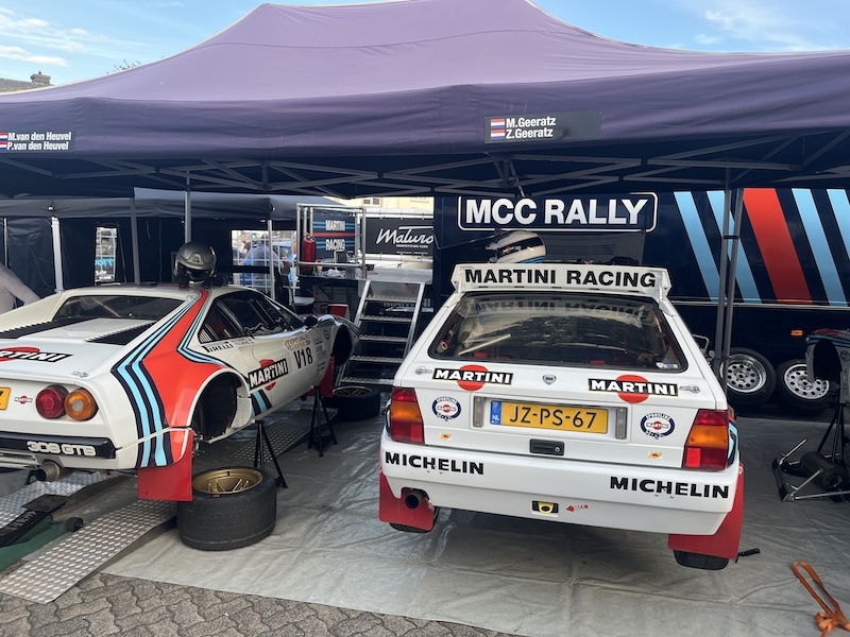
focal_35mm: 26
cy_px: 318
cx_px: 425
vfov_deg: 53.1
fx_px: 638
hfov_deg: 67.3
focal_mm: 5.1
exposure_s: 1/289
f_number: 1.6
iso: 40
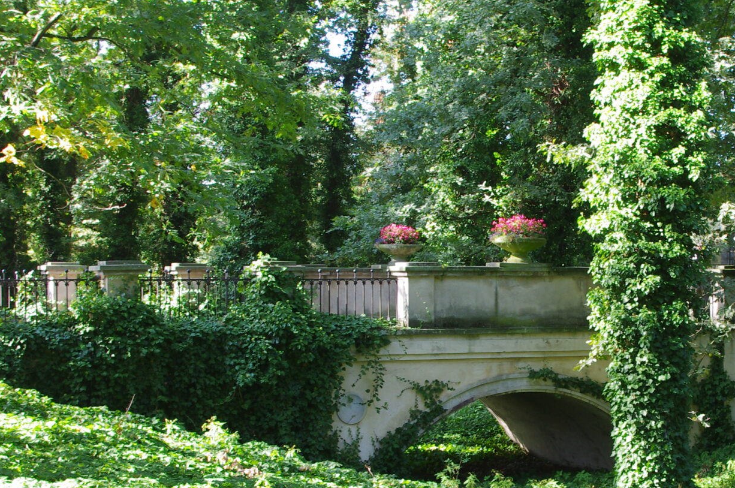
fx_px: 1448
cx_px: 535
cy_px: 352
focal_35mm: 71
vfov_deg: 19.0
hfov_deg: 28.1
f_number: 6.3
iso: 200
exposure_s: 1/50
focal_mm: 23.13
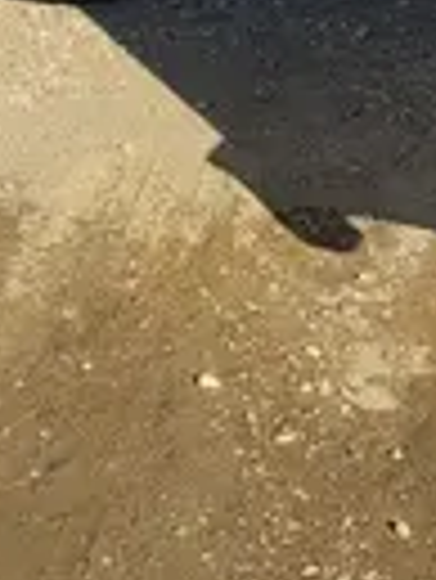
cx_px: -670
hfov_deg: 8.9
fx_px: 2481
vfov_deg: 12.4
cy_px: -393
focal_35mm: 148
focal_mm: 5.4
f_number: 1.8
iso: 40
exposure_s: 1/2820
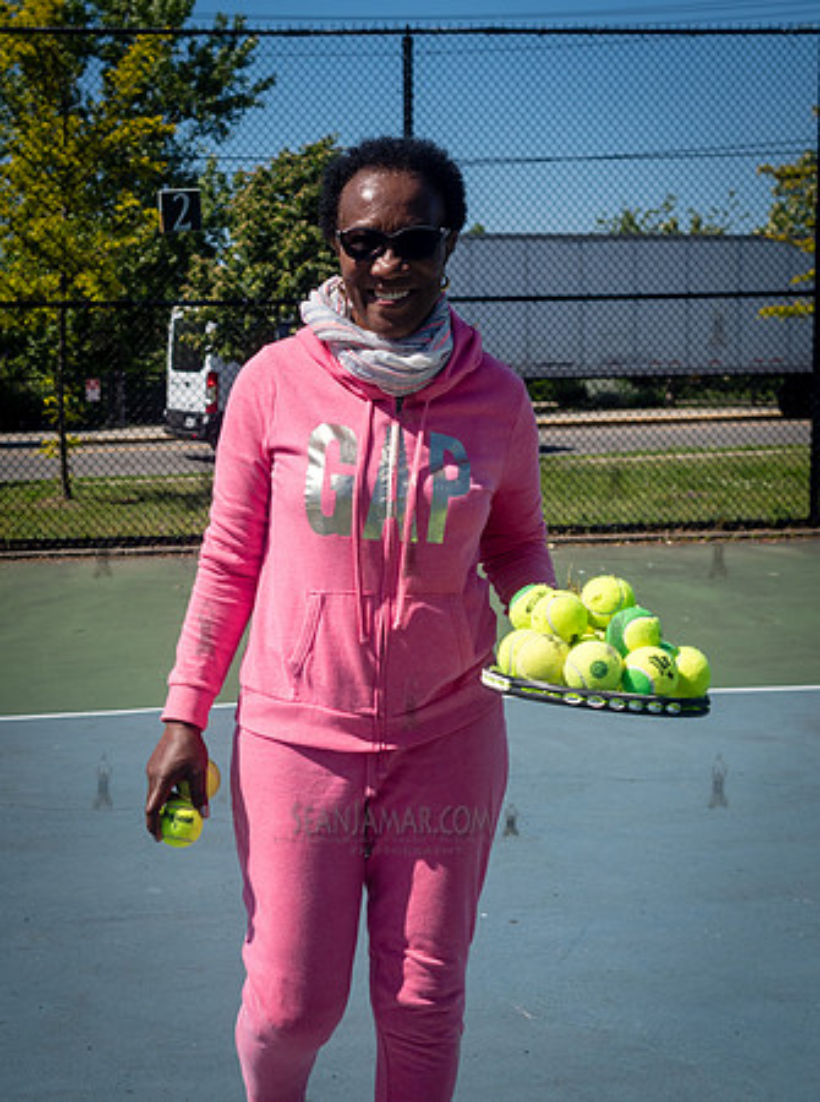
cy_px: 664
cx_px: 264
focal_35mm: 62
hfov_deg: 23.4
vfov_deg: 31.1
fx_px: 1972
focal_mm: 35
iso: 200
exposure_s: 1/2500
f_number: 4.5
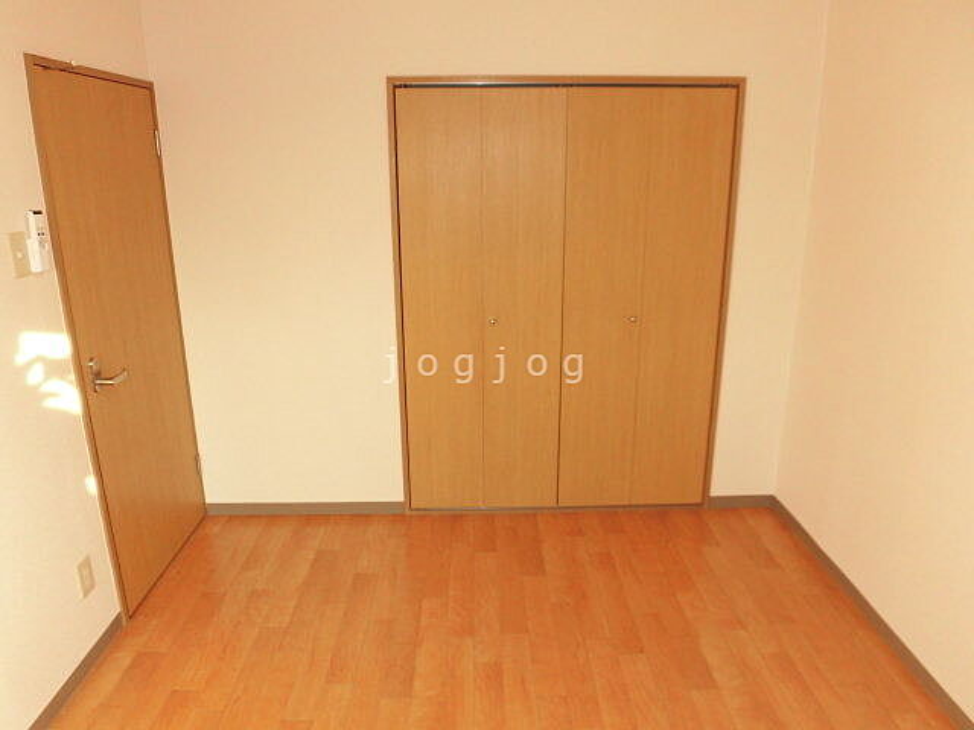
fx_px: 675
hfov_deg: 71.6
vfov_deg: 56.8
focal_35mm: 24
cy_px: 365
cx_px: 487
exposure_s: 1/60
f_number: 3.1
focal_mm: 4.3
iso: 100
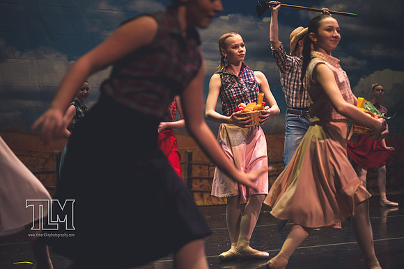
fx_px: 786
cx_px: 202
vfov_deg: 19.5
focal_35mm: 70
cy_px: 134
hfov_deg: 28.8
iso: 1250
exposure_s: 1/250
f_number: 2.8
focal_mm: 70
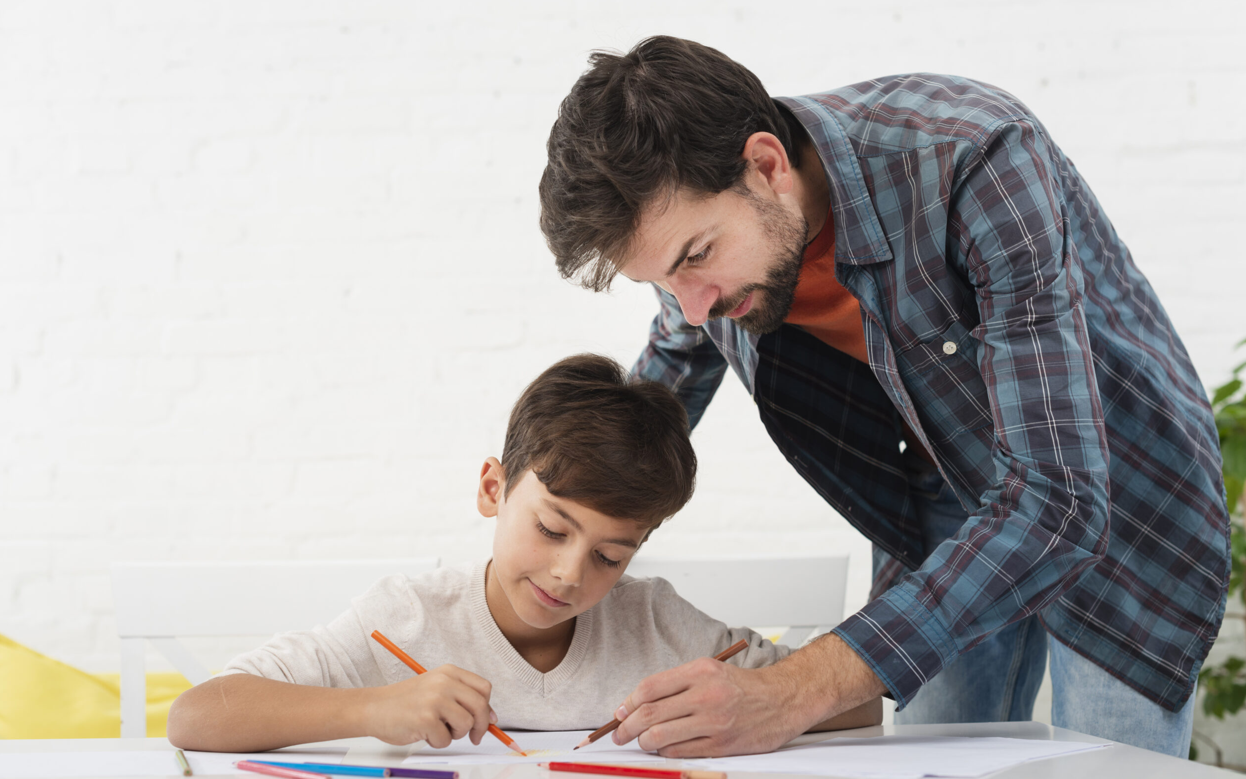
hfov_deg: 38.9
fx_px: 1766
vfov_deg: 24.9
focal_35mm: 52
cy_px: 379
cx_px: 619
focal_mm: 50
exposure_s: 1/160
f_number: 4
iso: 250
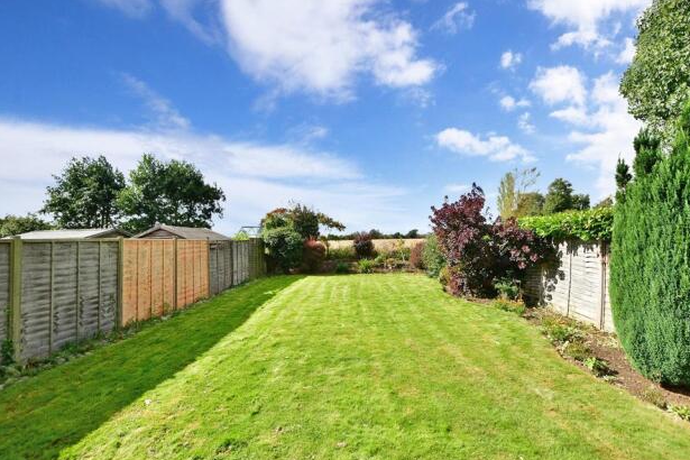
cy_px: 225
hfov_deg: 96.7
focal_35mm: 16
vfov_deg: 73.7
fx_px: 307
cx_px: 348
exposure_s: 1/320
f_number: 7.1
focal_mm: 10
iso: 160
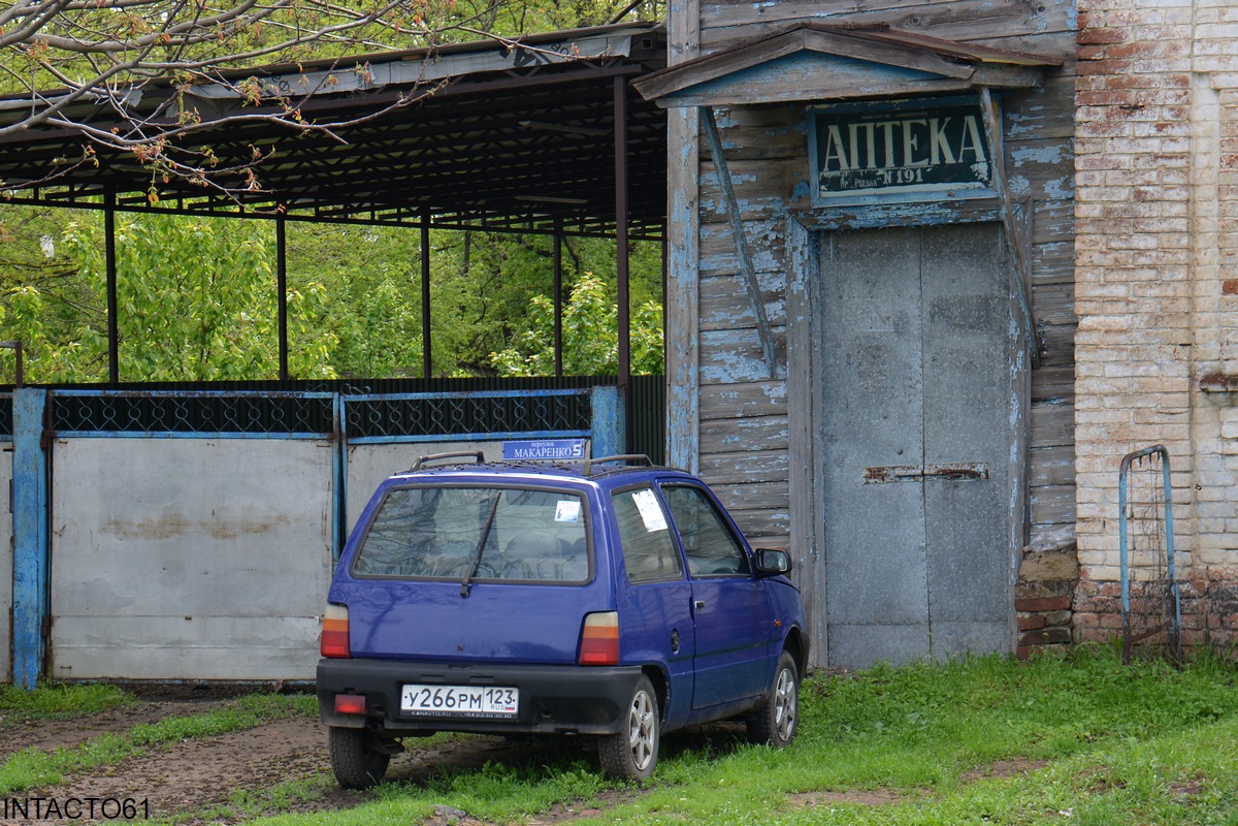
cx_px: 619
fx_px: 3868
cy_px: 413
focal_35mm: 112
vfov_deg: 12.2
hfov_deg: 18.2
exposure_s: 1/160
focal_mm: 75
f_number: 6.3
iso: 200
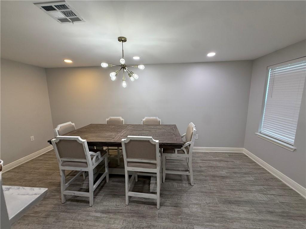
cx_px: 153
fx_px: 124
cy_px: 114
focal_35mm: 14
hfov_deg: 102.1
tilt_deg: -7.6
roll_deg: +0.3
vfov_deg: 85.7
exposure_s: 1/120
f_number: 2.2
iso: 160
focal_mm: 2.22
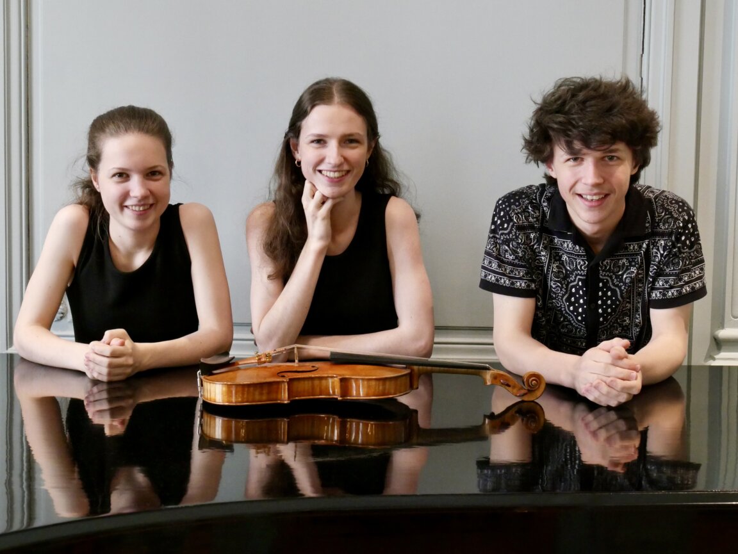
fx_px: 1194
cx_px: 369
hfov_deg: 34.3
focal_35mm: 56
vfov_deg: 26.1
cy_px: 277
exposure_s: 1/50
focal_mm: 28
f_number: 6.3
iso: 3200
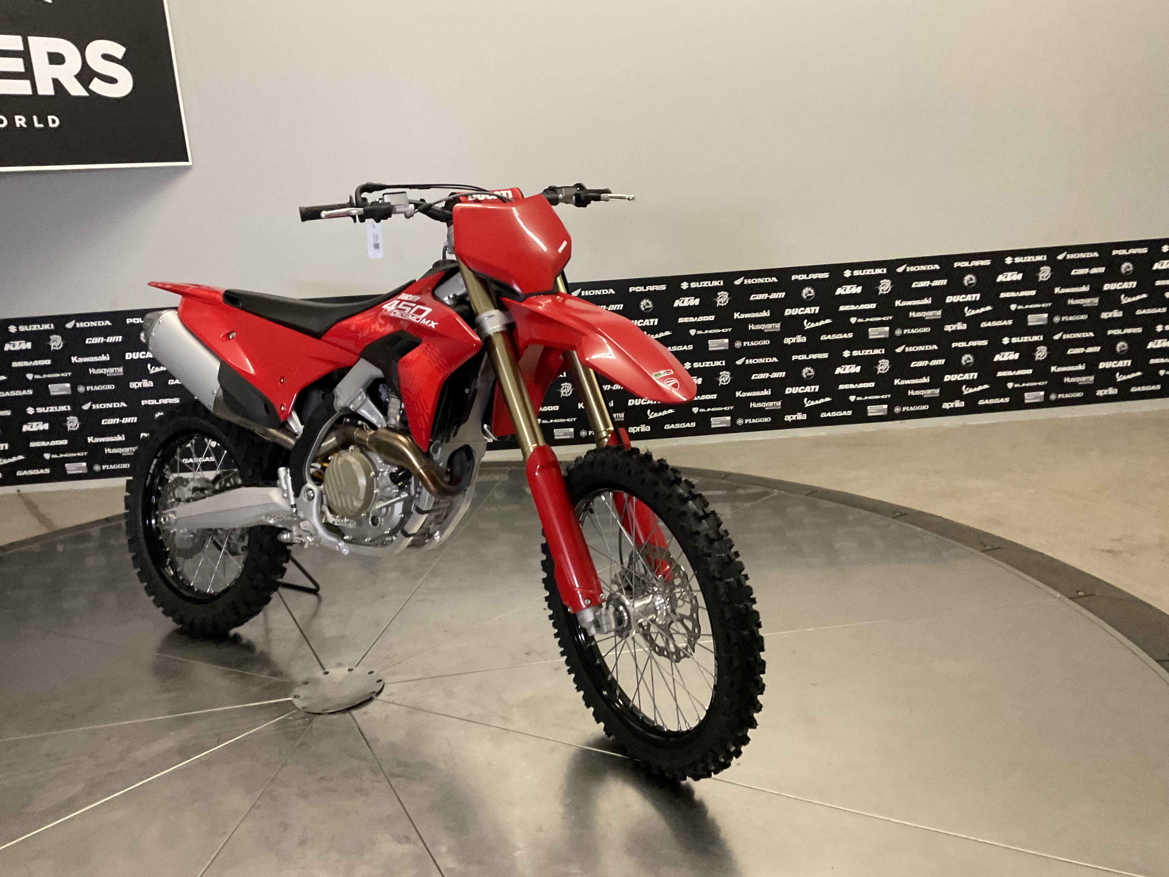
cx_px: 584
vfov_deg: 48.2
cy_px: 438
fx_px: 979
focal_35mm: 29
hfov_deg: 61.7
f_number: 1.8
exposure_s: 1/60
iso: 200
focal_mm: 3
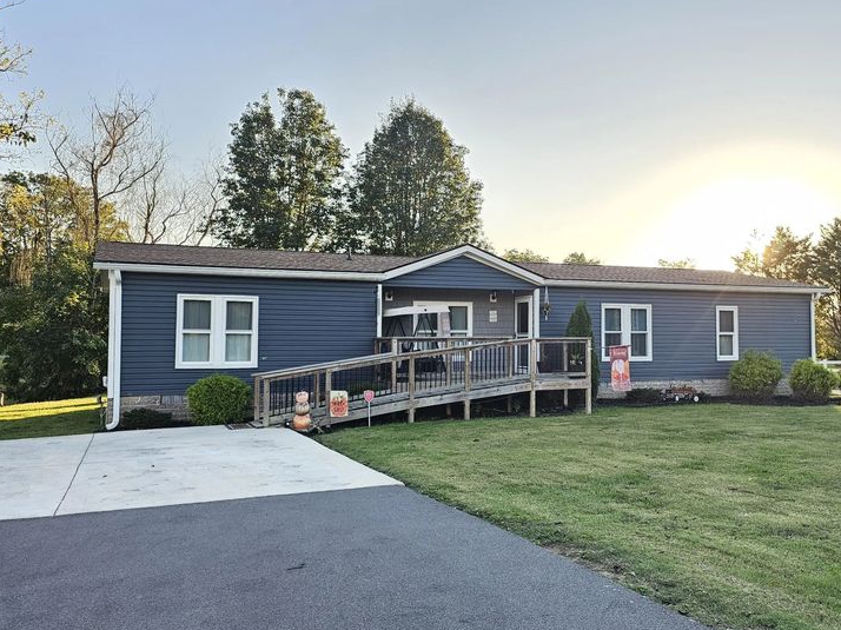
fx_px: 801
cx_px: 503
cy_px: 304
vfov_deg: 42.9
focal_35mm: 33
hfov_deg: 55.0
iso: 40
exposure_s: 1/180
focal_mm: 6.3
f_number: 1.7
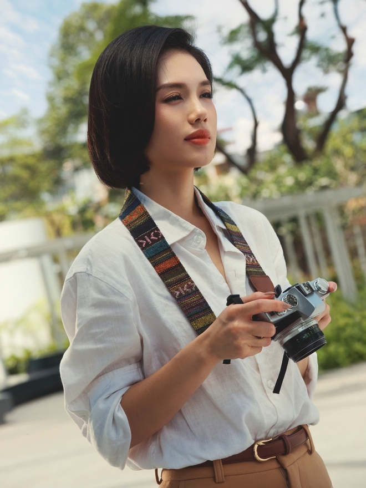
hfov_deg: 12.0
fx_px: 1734
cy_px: 244
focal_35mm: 123
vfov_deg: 16.0
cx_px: 183
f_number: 11
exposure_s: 1/160
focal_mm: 156
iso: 640
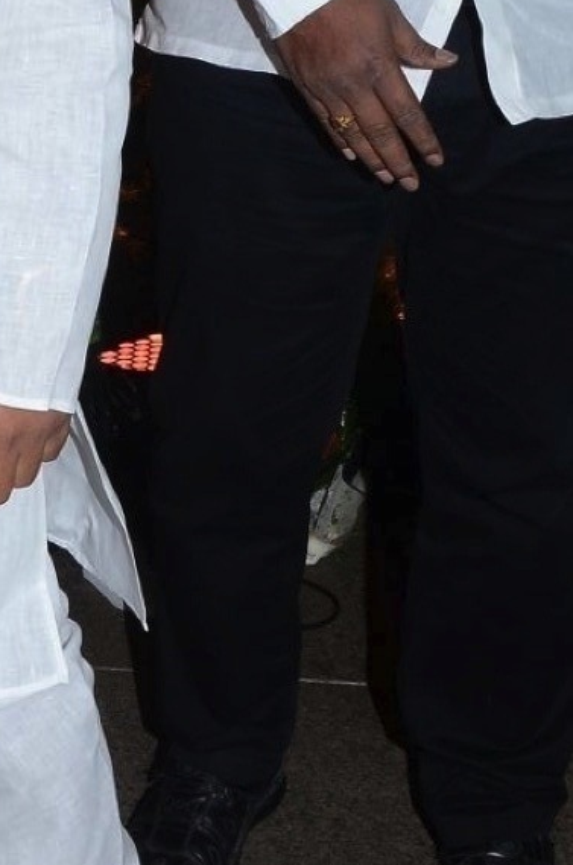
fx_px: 2517
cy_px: 27
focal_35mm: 105
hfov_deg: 12.3
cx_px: -333
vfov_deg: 19.0
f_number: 9
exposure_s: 1/125
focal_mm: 22
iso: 500
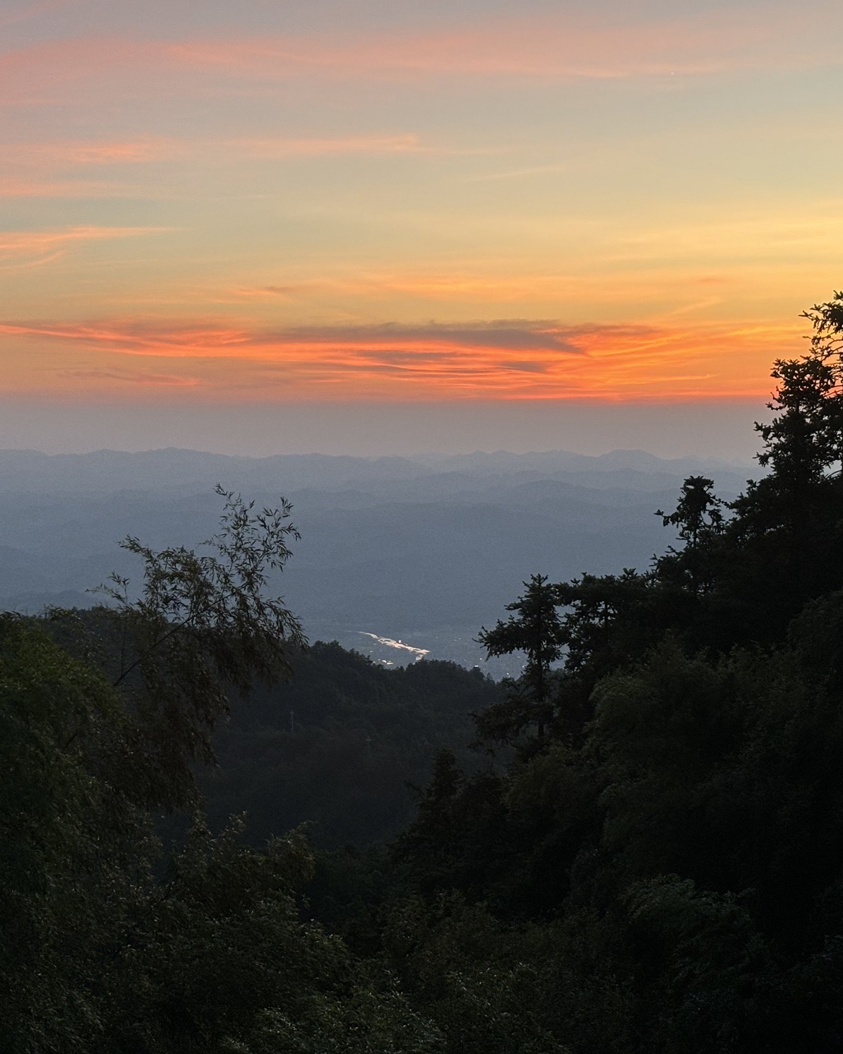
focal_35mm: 68
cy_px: 529
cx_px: 352
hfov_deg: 22.5
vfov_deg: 27.9
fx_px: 2121
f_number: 1.6
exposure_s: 1/60
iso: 50
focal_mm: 5.96
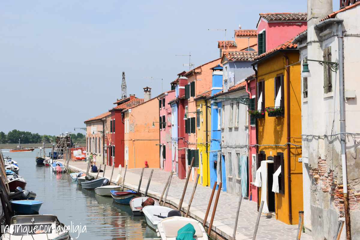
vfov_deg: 16.6
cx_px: 180
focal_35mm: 82
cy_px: 120
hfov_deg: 24.6
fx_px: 825
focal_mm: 55
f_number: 10
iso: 200
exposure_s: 1/400
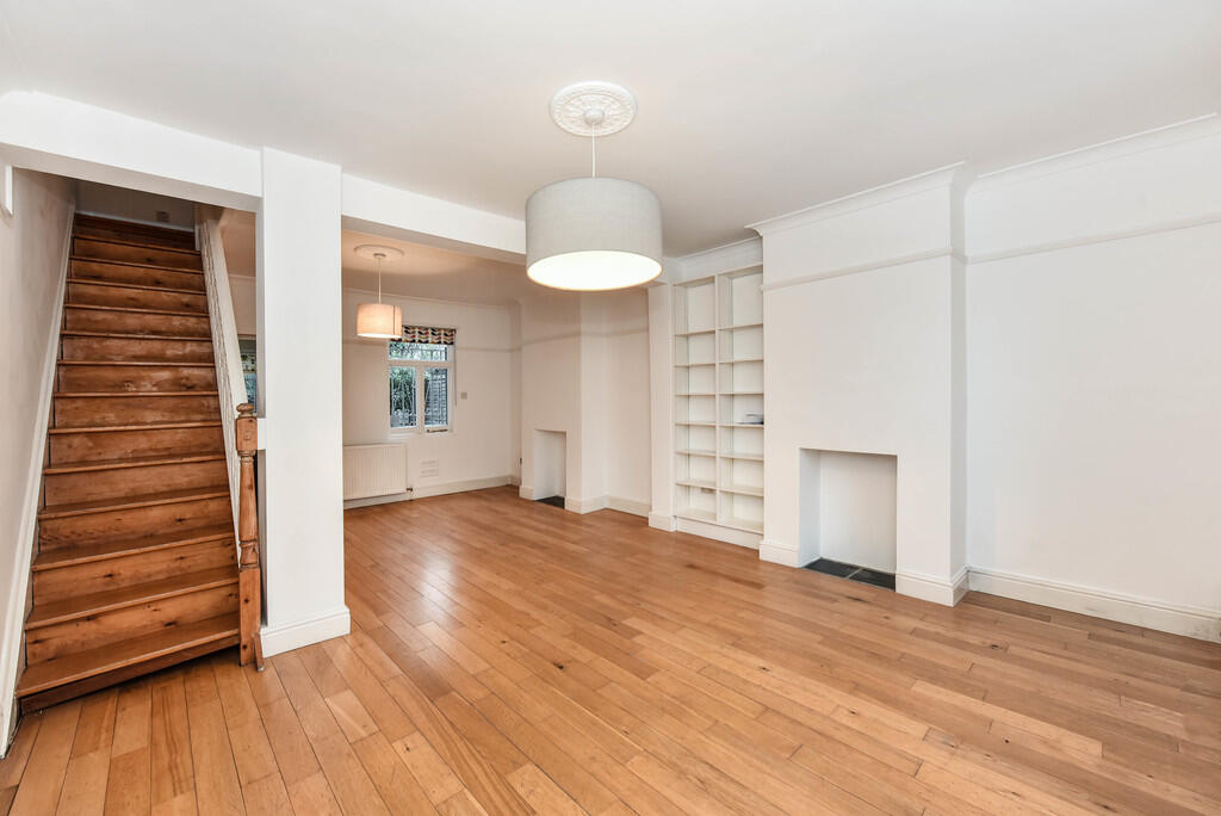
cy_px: 408
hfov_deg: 104.2
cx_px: 610
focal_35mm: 14
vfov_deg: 81.3
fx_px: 475
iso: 400
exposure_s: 1/15
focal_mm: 14
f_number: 8
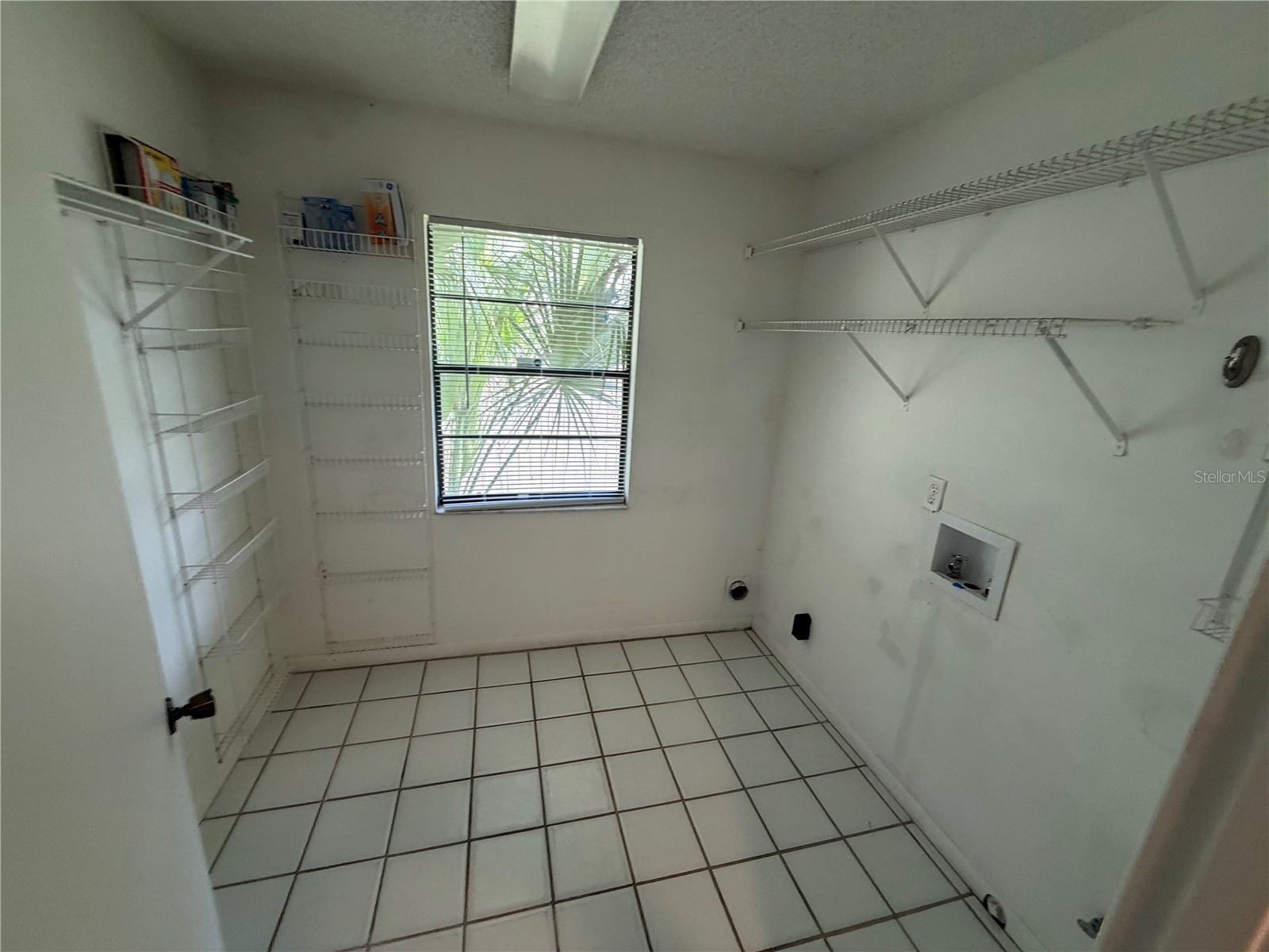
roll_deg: -0.8
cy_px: 476
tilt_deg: -18.7
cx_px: 634
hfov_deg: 102.1
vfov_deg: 85.7
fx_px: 513
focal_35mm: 14
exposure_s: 1/60
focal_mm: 2.22
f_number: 2.2
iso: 200
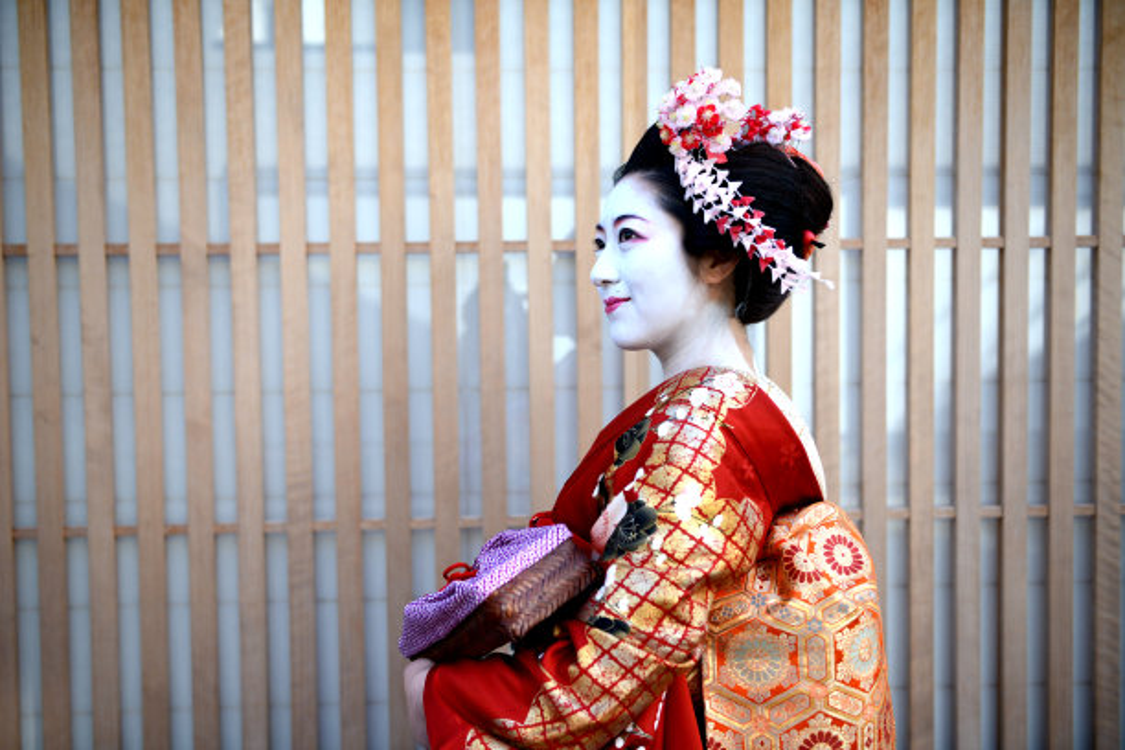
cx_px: 562
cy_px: 375
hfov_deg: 54.4
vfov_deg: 37.9
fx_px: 1094
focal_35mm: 35
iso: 400
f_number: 2.8
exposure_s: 1/2000
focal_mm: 35
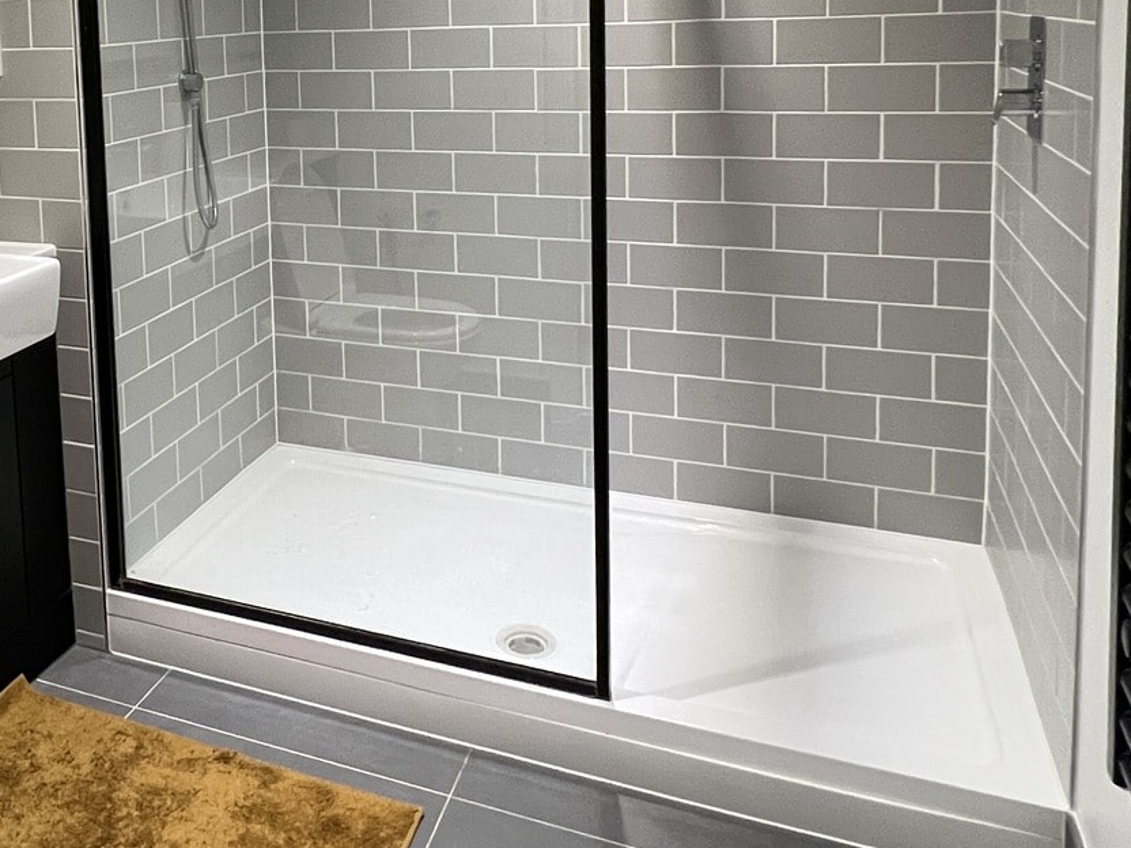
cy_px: 117
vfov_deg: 41.4
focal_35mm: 32
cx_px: 279
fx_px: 1046
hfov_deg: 54.1
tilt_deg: -5.9
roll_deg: +1.6
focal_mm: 1.57
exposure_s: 1/50
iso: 400
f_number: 1.8
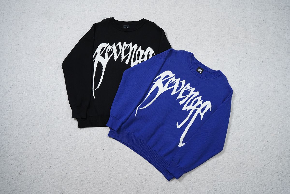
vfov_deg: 42.3
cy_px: 97
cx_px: 145
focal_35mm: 31
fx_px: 250
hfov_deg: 60.3
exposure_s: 1/100
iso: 1600
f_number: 10
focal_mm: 31
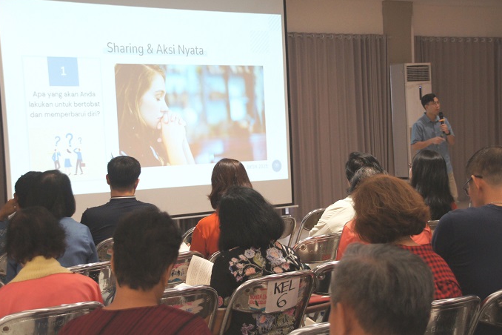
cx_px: 248
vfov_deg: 22.3
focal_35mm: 61
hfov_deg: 32.9
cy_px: 166
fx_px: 851
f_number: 4.5
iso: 1600
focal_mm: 40
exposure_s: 1/60
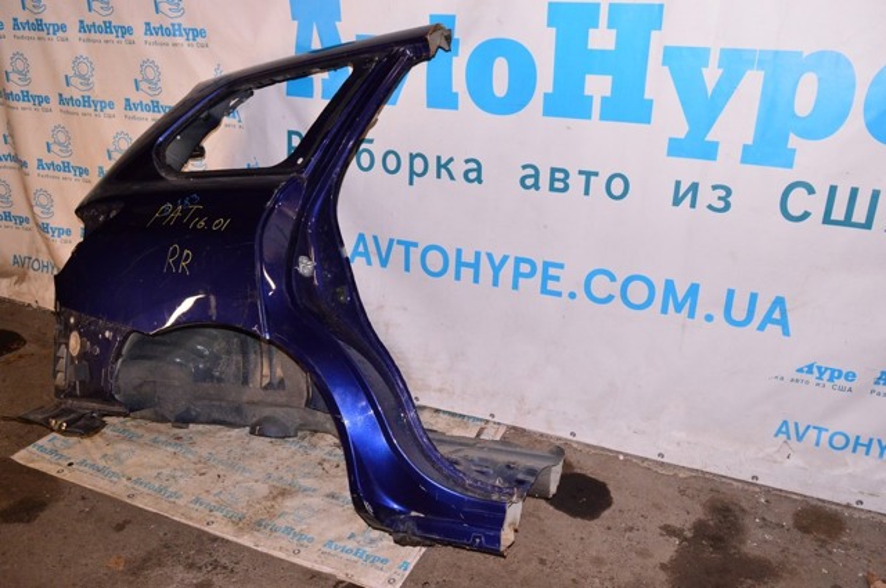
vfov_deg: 43.5
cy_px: 294
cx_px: 443
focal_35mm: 30
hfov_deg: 62.0
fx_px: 737
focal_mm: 20
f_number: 8
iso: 1600
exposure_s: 1/160
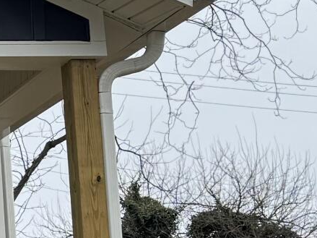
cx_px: -561
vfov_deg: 8.9
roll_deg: +0.9
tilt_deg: +8.7
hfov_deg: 9.8
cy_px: 292
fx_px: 1501
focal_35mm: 164
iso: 80
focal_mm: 6.76
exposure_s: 1/1151
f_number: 1.78
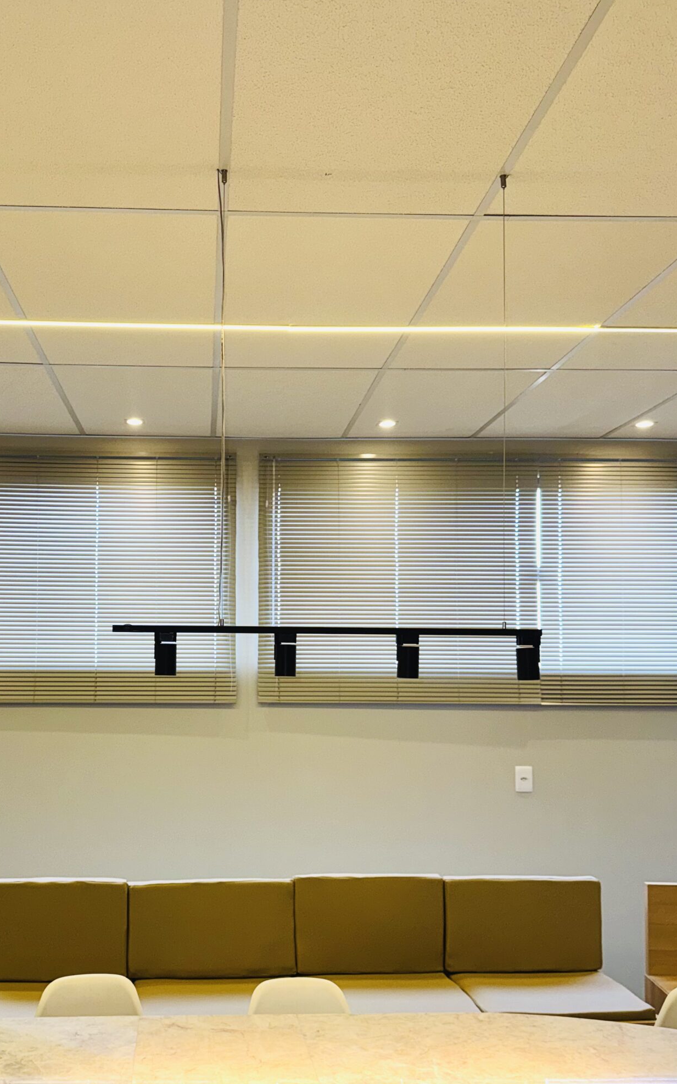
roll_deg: +0.7
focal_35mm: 33
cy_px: 610
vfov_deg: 58.0
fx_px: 975
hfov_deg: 37.9
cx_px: 234
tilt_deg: +3.1
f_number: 1.78
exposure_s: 1/120
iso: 80
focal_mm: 6.76
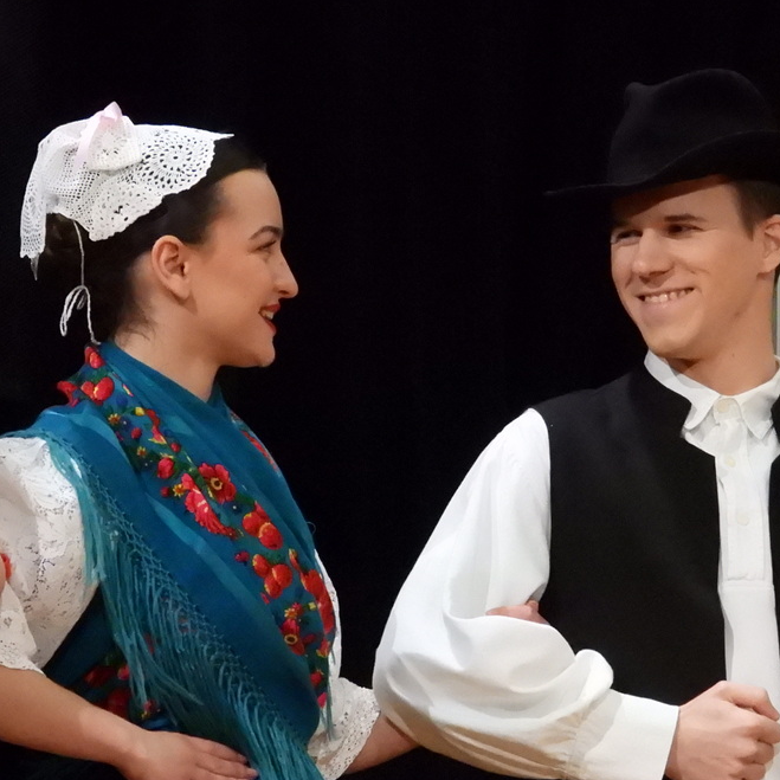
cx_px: 463
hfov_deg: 5.4
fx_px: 8209
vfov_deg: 5.4
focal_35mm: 322
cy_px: 481
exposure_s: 1/250
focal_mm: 35.9
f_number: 4.5
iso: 3200
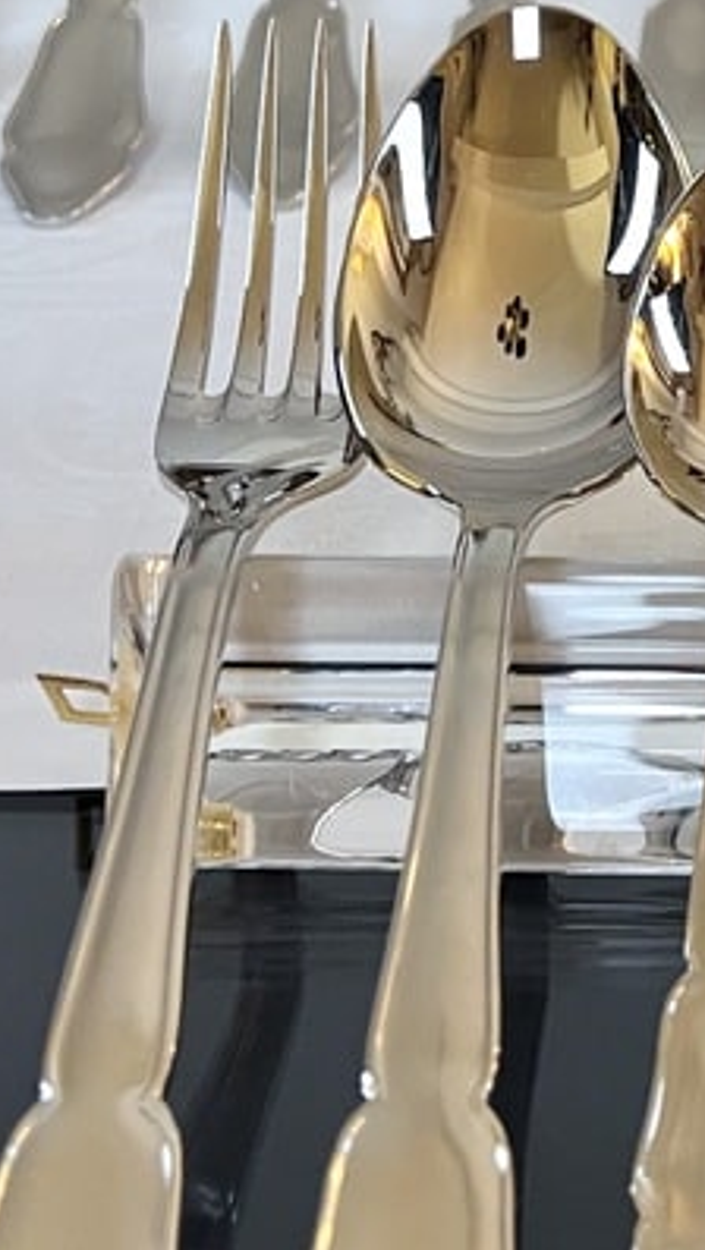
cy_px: 296
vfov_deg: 28.5
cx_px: 768
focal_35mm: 73
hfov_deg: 16.1
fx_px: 2420
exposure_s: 1/50
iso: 320
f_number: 1.5
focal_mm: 5.7
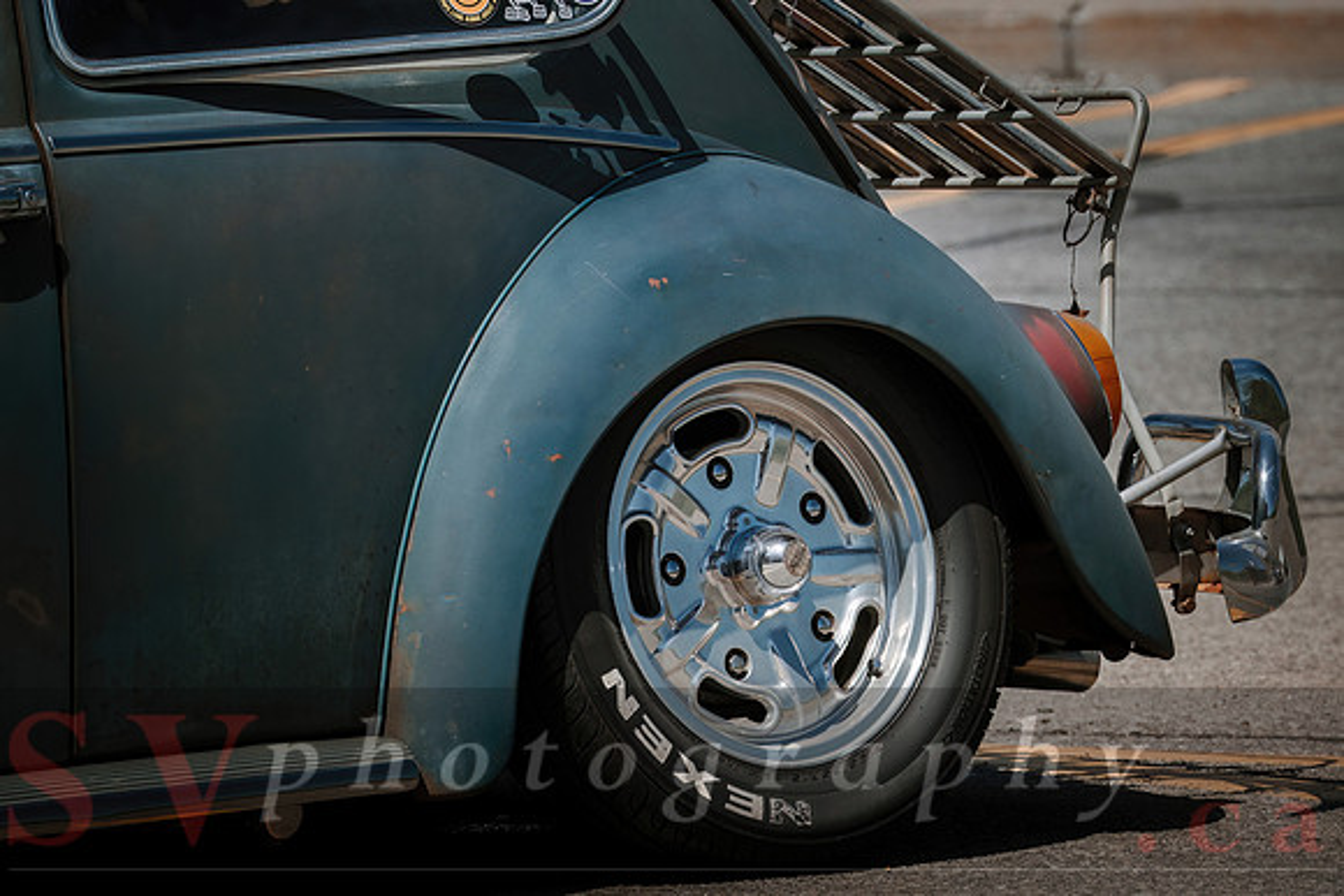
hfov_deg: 5.4
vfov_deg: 3.6
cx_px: 672
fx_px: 14301
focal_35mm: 383
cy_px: 448
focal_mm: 255.5
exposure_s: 1/160
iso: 125
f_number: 8
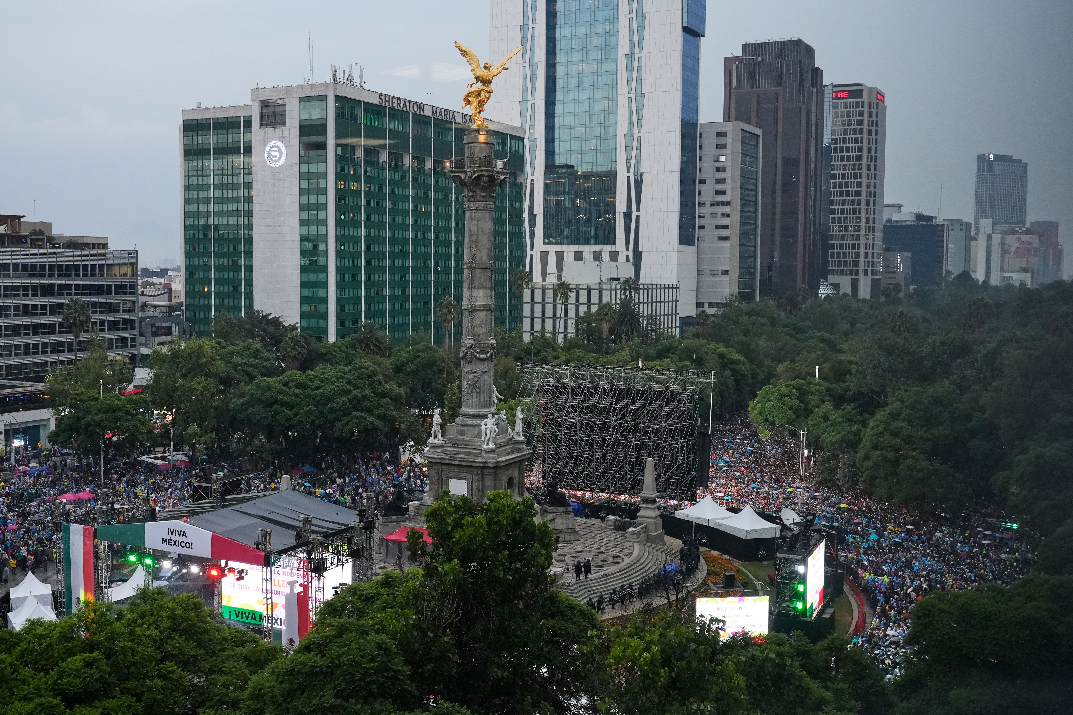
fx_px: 1103
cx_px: 532
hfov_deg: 51.9
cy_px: 358
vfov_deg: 35.9
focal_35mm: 37
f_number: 5.6
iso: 2000
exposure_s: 1/80
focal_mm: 35
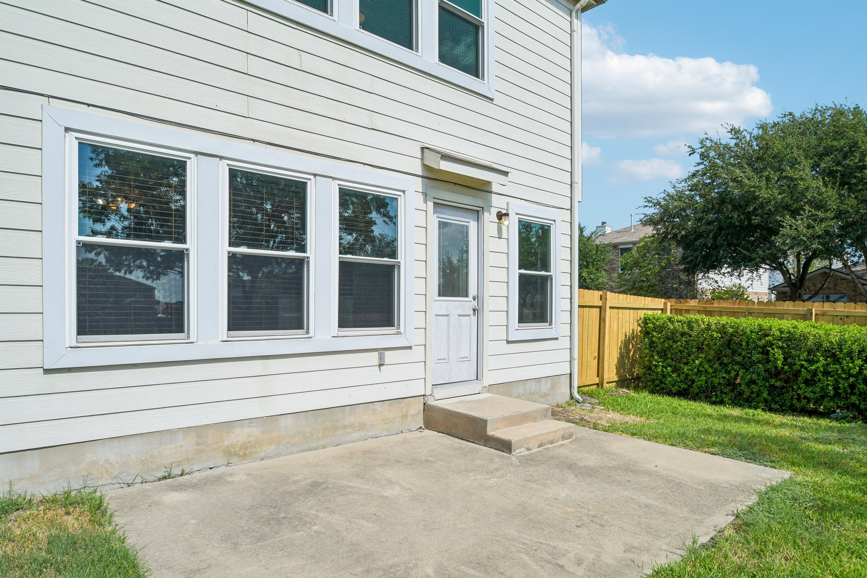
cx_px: 434
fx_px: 506
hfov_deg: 81.2
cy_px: 289
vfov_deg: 59.5
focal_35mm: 21
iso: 400
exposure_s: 1/1600
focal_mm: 14
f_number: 8
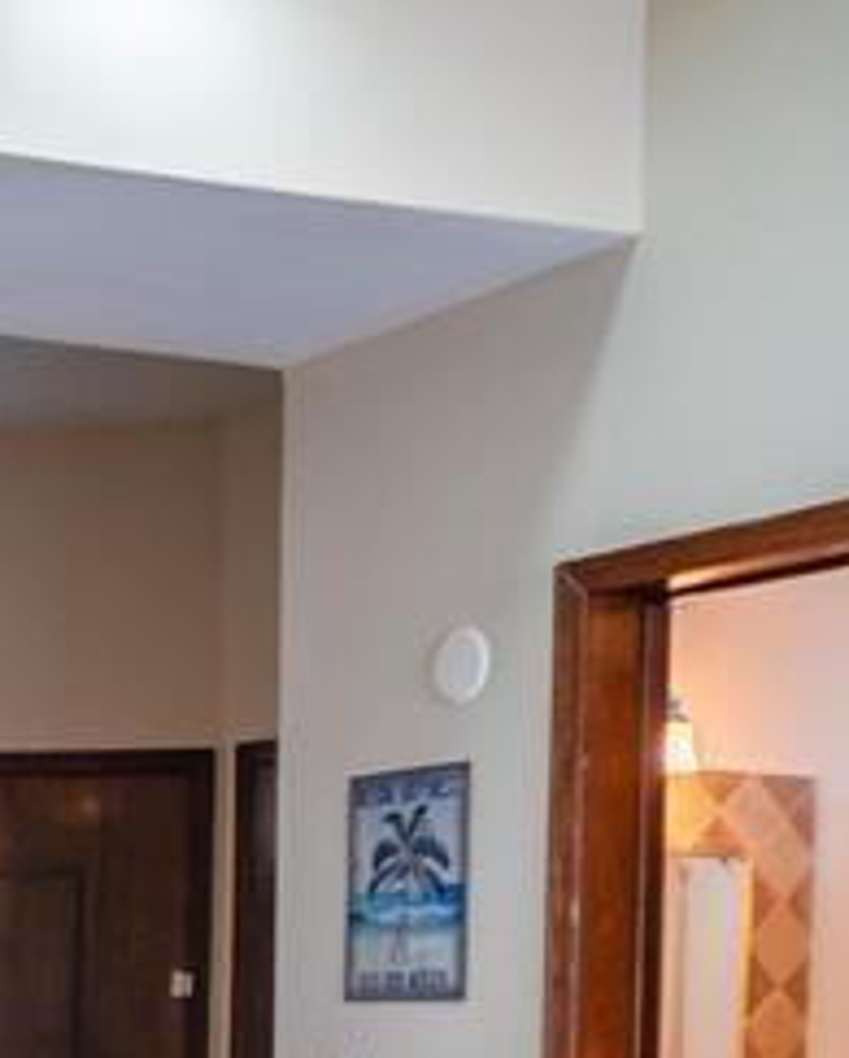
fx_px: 2477
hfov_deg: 17.2
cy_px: 1123
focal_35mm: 79
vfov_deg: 22.9
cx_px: -492
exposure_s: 1/200
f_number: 4.5
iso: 500
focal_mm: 20
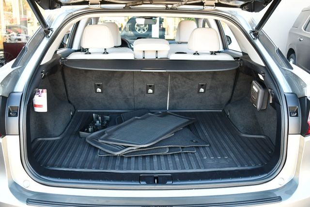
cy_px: 104
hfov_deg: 53.1
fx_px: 310
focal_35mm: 36
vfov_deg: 36.9
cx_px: 155
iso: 800
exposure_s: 1/200
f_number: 3.5
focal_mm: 18
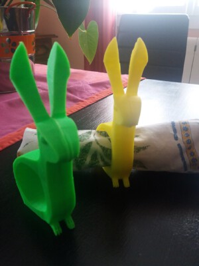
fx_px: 215
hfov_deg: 49.7
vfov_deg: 63.4
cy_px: 133
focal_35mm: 28
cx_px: 100
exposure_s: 1/17
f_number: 1.9
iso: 200
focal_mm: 3.7
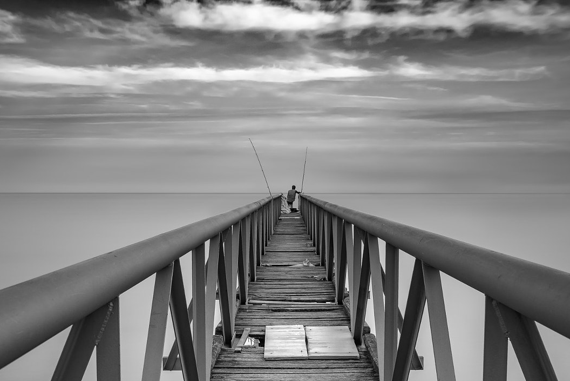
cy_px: 288
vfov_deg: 26.7
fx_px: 792
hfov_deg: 39.6
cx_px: 282
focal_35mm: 50
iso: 100
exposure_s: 30
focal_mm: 33
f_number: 9
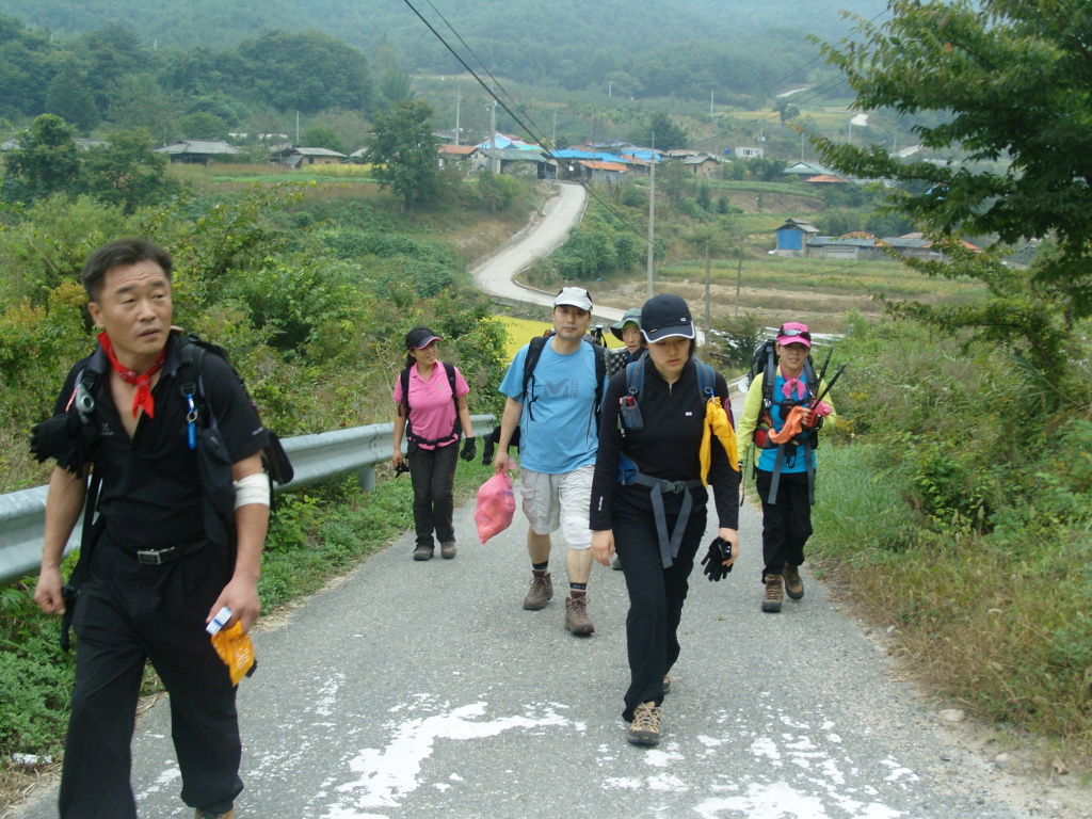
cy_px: 410
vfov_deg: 37.7
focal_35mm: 38
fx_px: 1199
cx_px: 546
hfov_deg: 49.0
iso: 80
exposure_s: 1/125
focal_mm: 7.8
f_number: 2.8
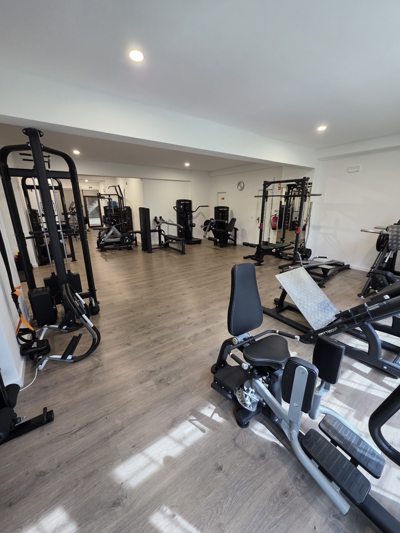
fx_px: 200
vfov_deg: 106.2
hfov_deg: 89.9
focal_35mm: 13
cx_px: 200
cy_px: 266
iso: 250
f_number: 1.9
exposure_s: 1/100
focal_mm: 2.2
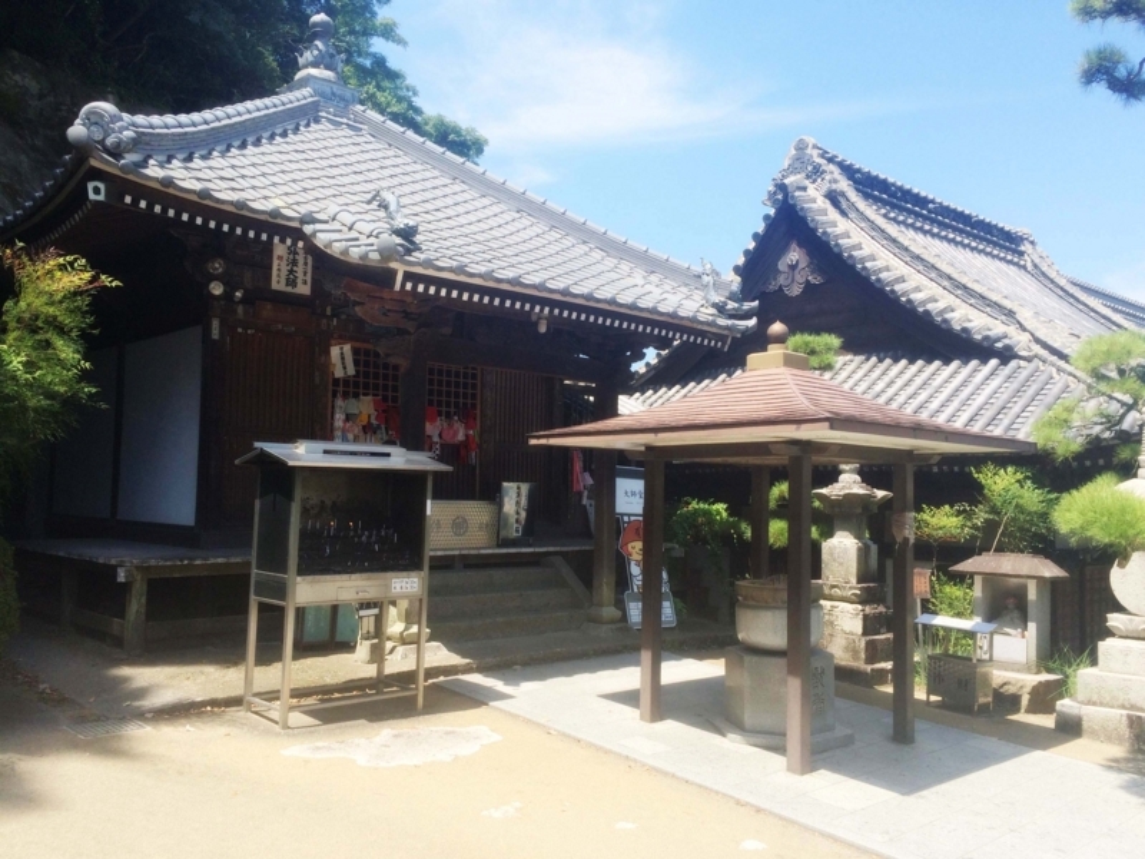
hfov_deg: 61.7
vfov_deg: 48.2
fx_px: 959
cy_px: 430
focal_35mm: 29
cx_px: 572
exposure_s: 1/1053
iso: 32
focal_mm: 4.15
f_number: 2.2
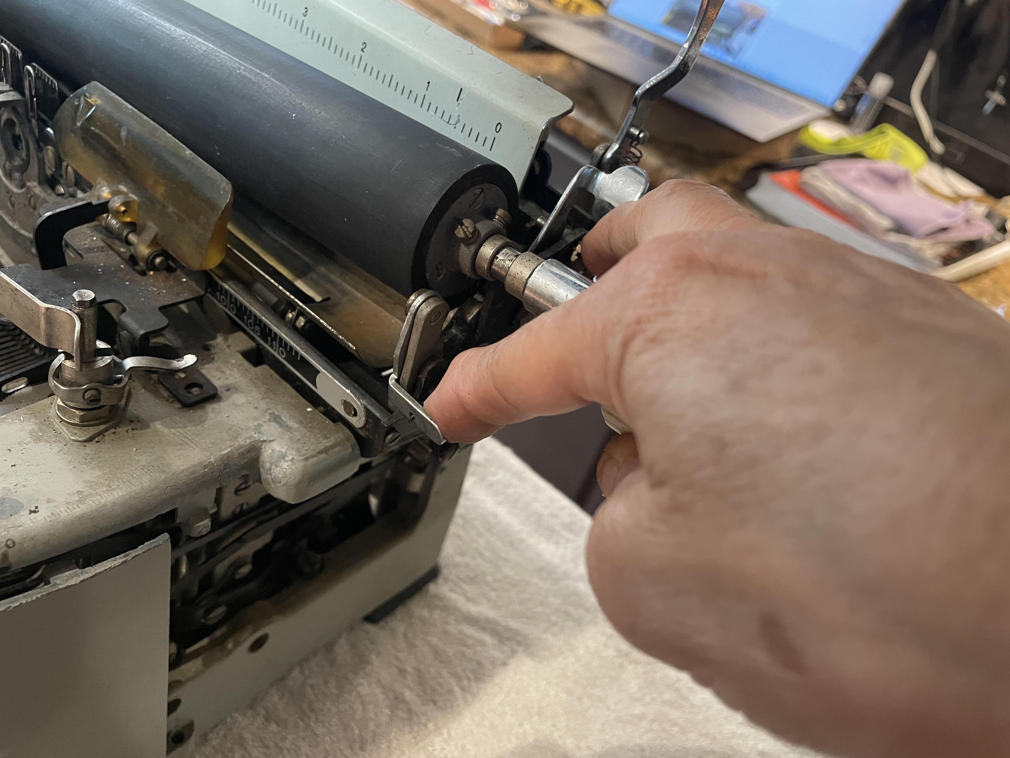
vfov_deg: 53.1
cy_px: 379
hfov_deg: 67.3
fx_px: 759
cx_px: 505
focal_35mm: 26
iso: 500
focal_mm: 4.2
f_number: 1.6
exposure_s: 1/30
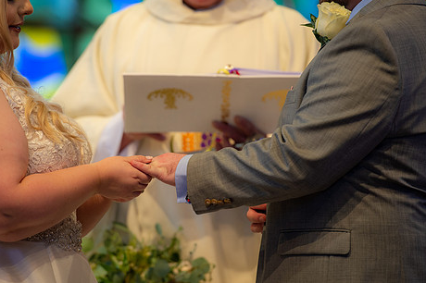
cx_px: 177
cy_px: 131
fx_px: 2980
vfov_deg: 5.4
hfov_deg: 8.2
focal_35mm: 252
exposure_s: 1/125
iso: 1250
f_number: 3.2
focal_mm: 200
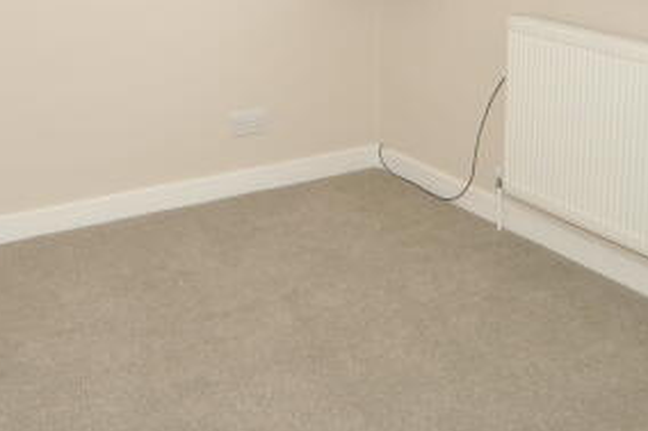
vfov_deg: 23.8
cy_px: -16
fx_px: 971
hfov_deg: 36.9
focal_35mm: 54
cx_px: 292
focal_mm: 10
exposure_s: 1/60
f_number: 4
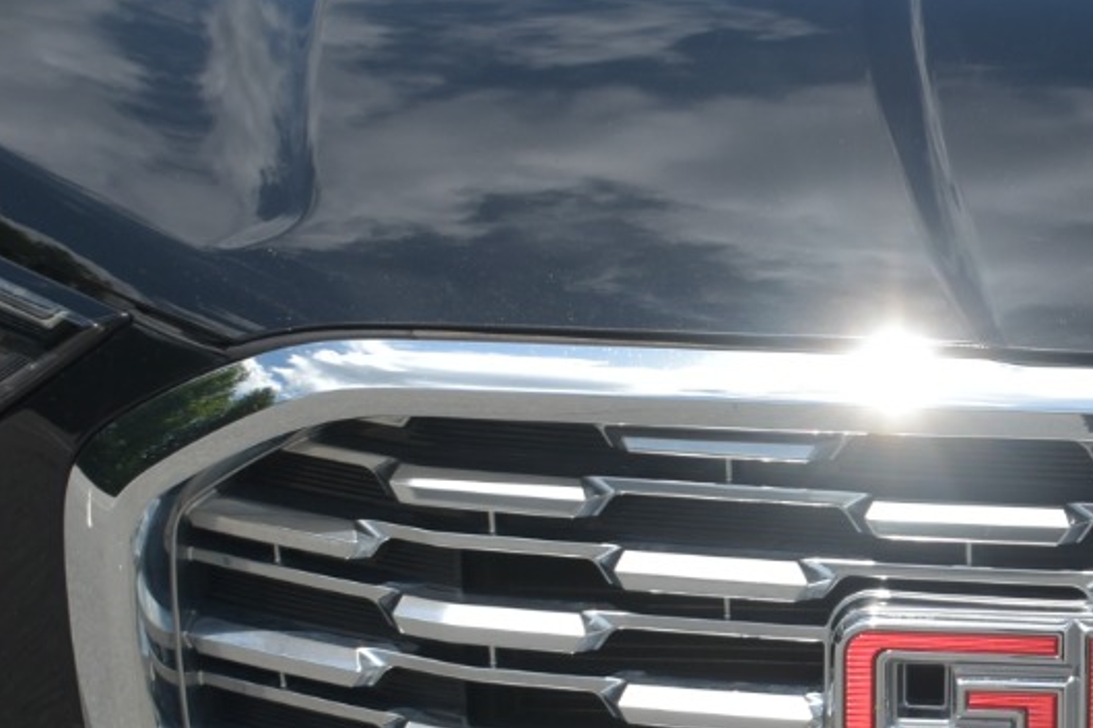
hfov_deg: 17.9
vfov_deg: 12.4
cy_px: 524
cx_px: 1222
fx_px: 3338
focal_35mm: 110
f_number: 4
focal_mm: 24
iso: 100
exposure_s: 1/1000
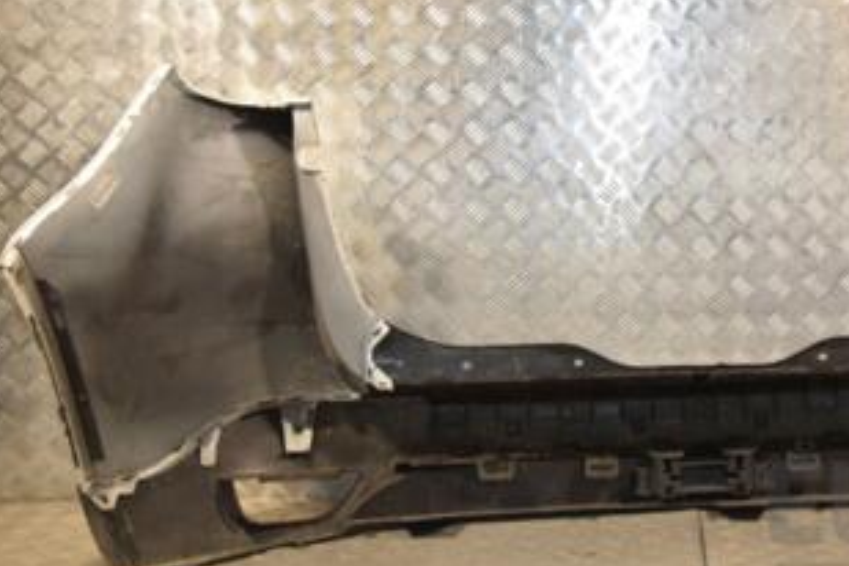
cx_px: 717
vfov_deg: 21.1
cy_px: 137
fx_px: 1509
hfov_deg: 30.4
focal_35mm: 64
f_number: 5
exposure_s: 1/200
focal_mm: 22
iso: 800
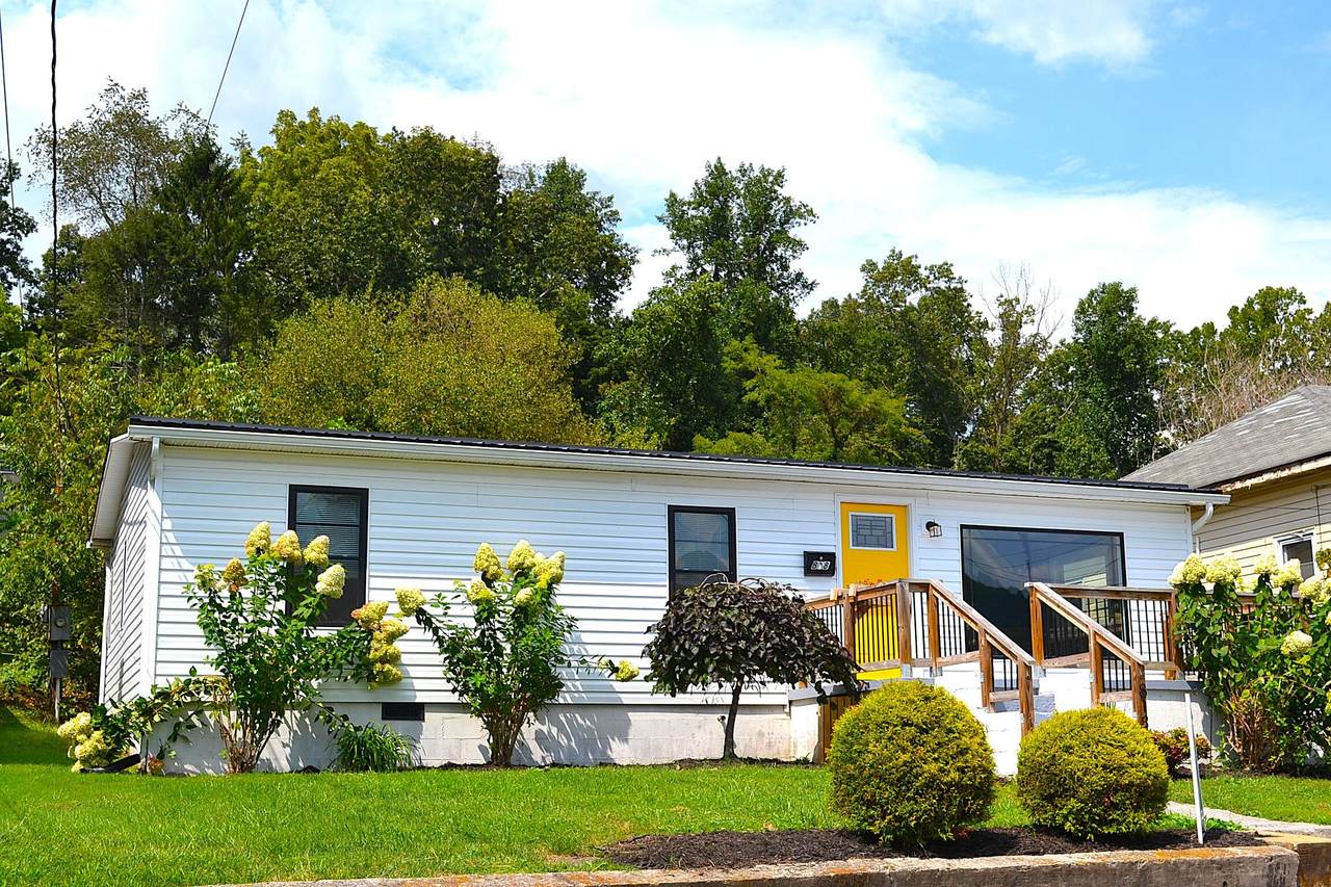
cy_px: 444
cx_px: 666
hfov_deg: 43.6
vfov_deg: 29.9
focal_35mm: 45
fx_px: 1663
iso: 100
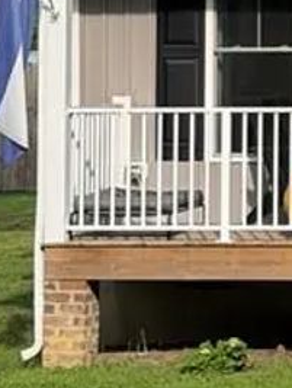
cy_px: -129
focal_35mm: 245
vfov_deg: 8.0
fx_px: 2749
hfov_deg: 5.9
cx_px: 612
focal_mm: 6.76
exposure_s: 1/1608
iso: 64
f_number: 1.78
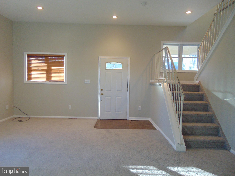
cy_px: 88
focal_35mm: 25
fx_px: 170
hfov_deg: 69.4
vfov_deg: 54.9
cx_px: 118
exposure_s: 1/30
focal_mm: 4.5
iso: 200
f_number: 3
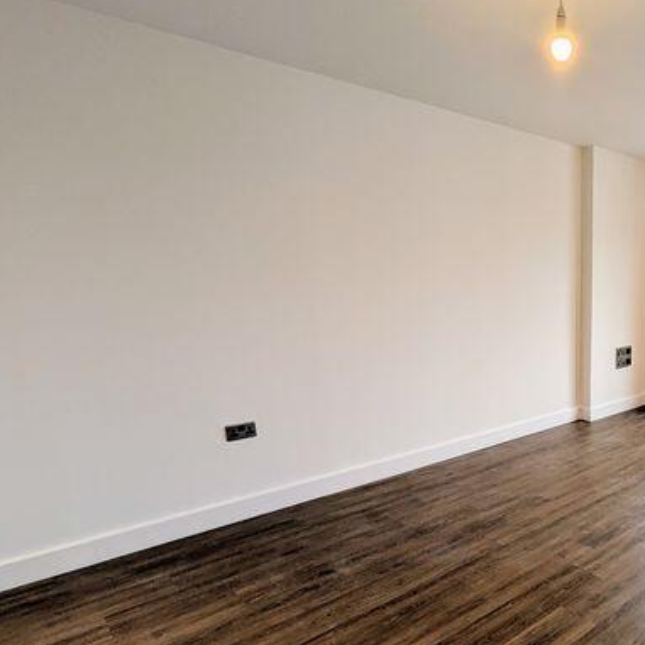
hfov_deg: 54.1
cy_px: 407
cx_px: 567
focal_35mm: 26
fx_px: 548
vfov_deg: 60.1
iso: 65
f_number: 2.2
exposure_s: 1/100
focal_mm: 1.83
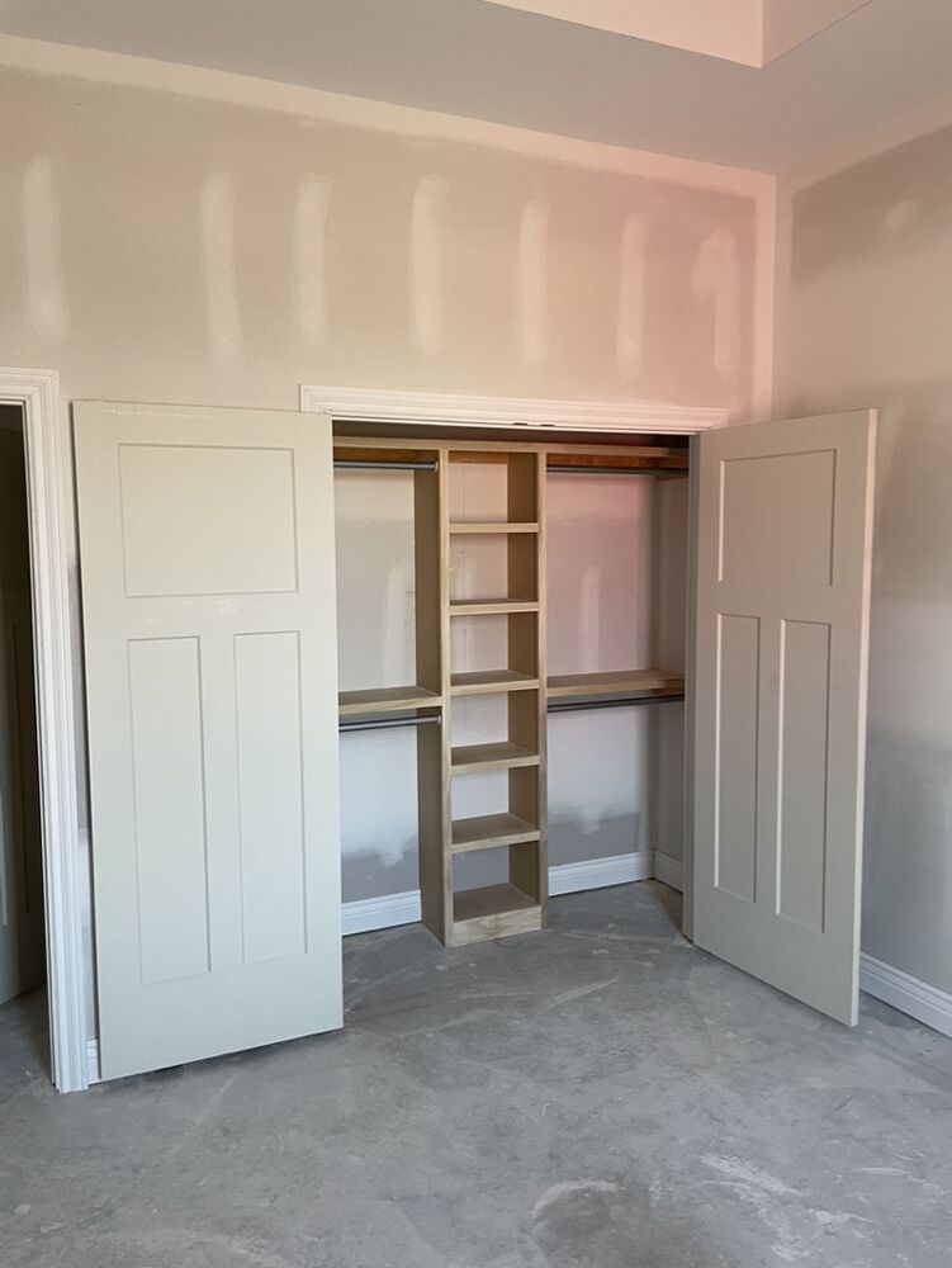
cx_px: 476
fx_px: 953
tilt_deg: -0.5
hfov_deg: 53.1
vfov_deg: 67.3
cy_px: 634
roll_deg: +1.6
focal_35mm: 26
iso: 125
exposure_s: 1/60
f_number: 1.6
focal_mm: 4.2
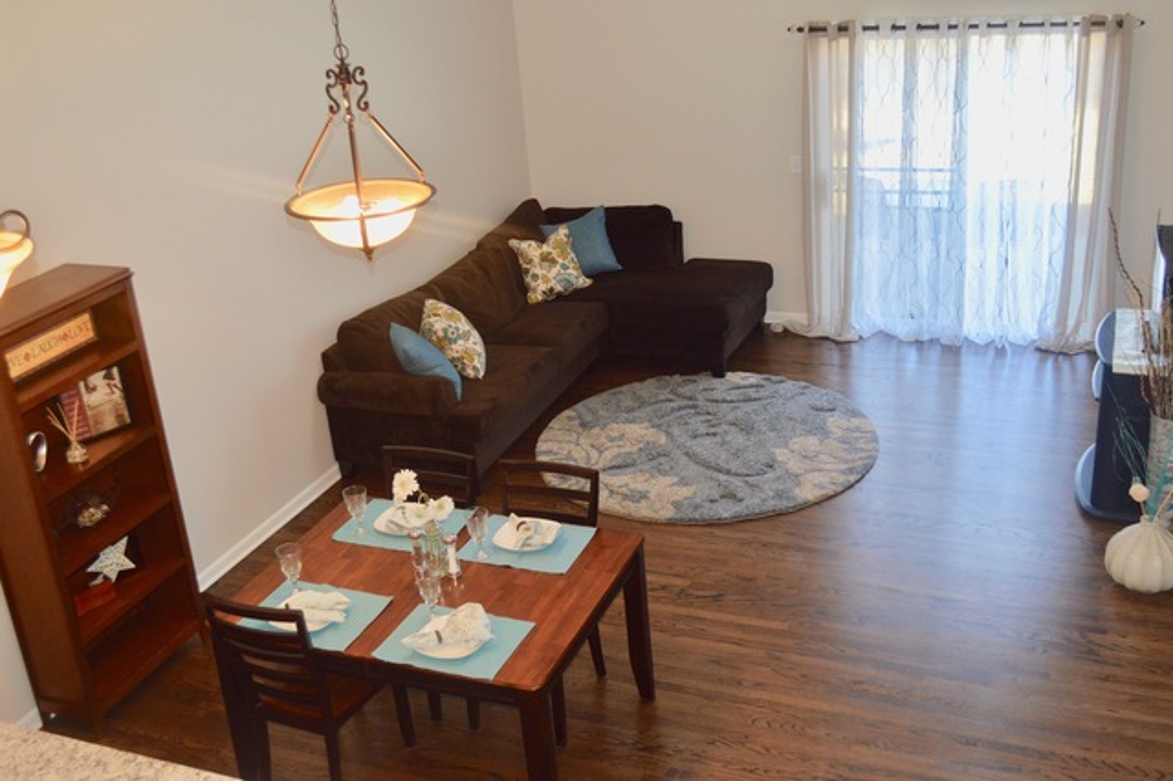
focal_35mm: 39
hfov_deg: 49.6
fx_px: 1270
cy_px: 390
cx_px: 586
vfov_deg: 34.2
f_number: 4.2
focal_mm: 26
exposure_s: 1/60
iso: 560
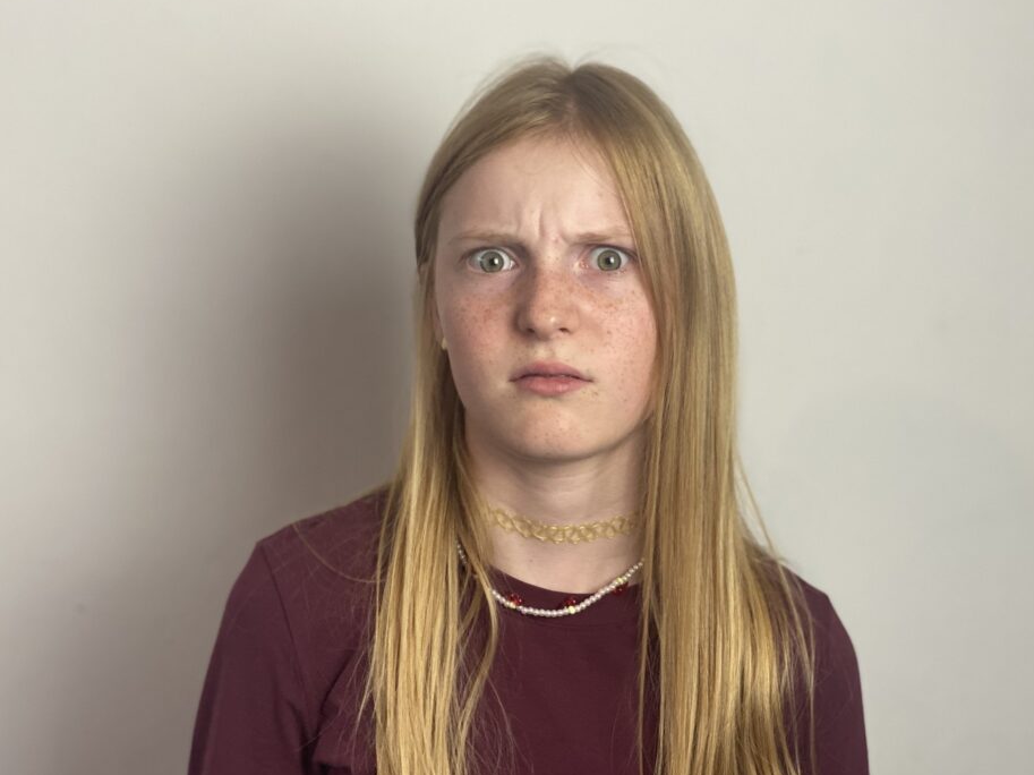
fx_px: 1851
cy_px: 374
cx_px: 471
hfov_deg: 31.2
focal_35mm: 62
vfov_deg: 23.6
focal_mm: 6
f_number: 2
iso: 125
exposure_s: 1/100
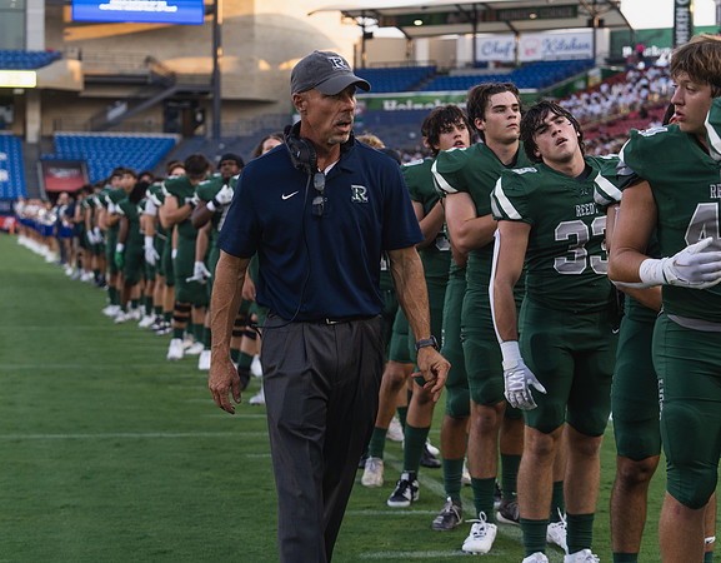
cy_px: 281
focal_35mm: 78
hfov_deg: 24.7
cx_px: 298
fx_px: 1644
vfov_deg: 19.4
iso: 1250
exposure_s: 1/1250
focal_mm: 70
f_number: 4
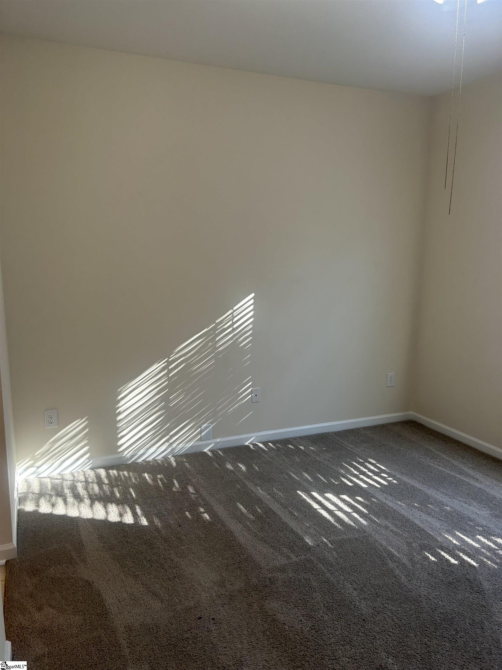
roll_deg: -0.6
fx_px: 503
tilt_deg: -9.0
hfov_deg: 53.1
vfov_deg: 67.3
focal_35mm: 26
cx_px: 251
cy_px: 335
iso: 80
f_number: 1.5
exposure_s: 1/120
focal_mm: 5.7
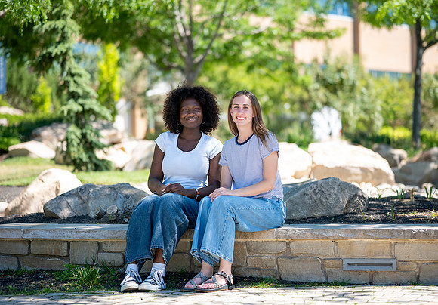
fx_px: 1132
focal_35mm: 92
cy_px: 152
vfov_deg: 15.3
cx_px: 240
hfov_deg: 21.9
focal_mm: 85
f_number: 1.8
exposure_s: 1/1000
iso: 100
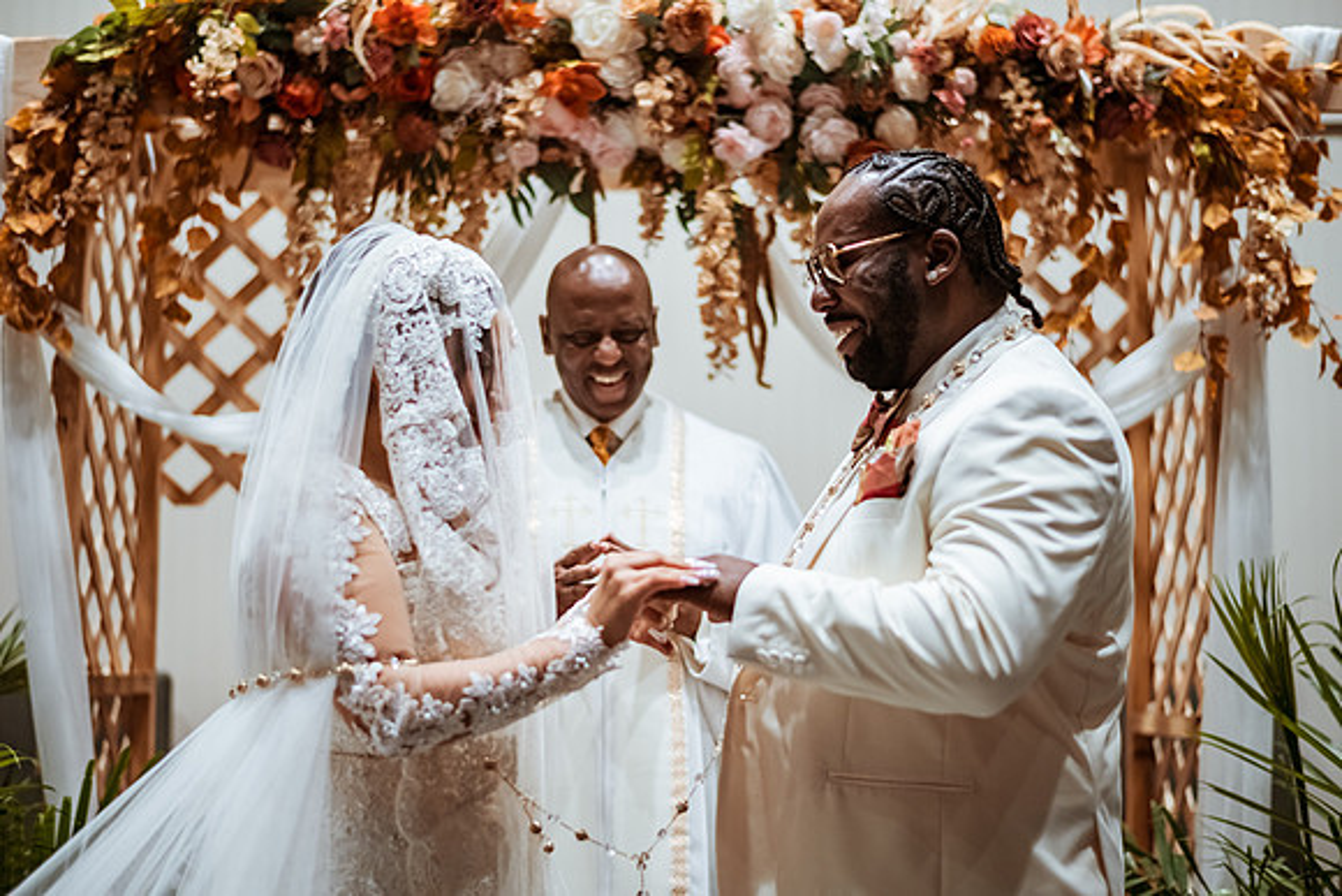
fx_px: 2163
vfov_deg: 23.4
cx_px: 671
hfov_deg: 34.5
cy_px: 448
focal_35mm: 58
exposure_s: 1/800
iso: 800
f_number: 1.4
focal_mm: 58
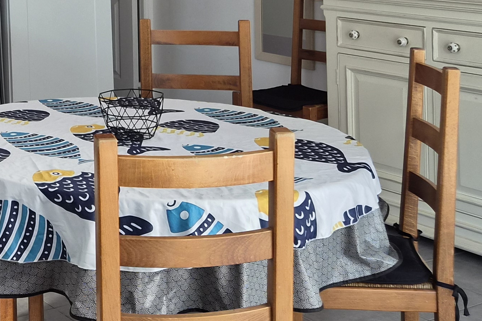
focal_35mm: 71
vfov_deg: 18.1
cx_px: -71
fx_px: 950
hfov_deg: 25.9
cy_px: -73
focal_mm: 5.4
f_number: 1.8
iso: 160
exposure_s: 1/180
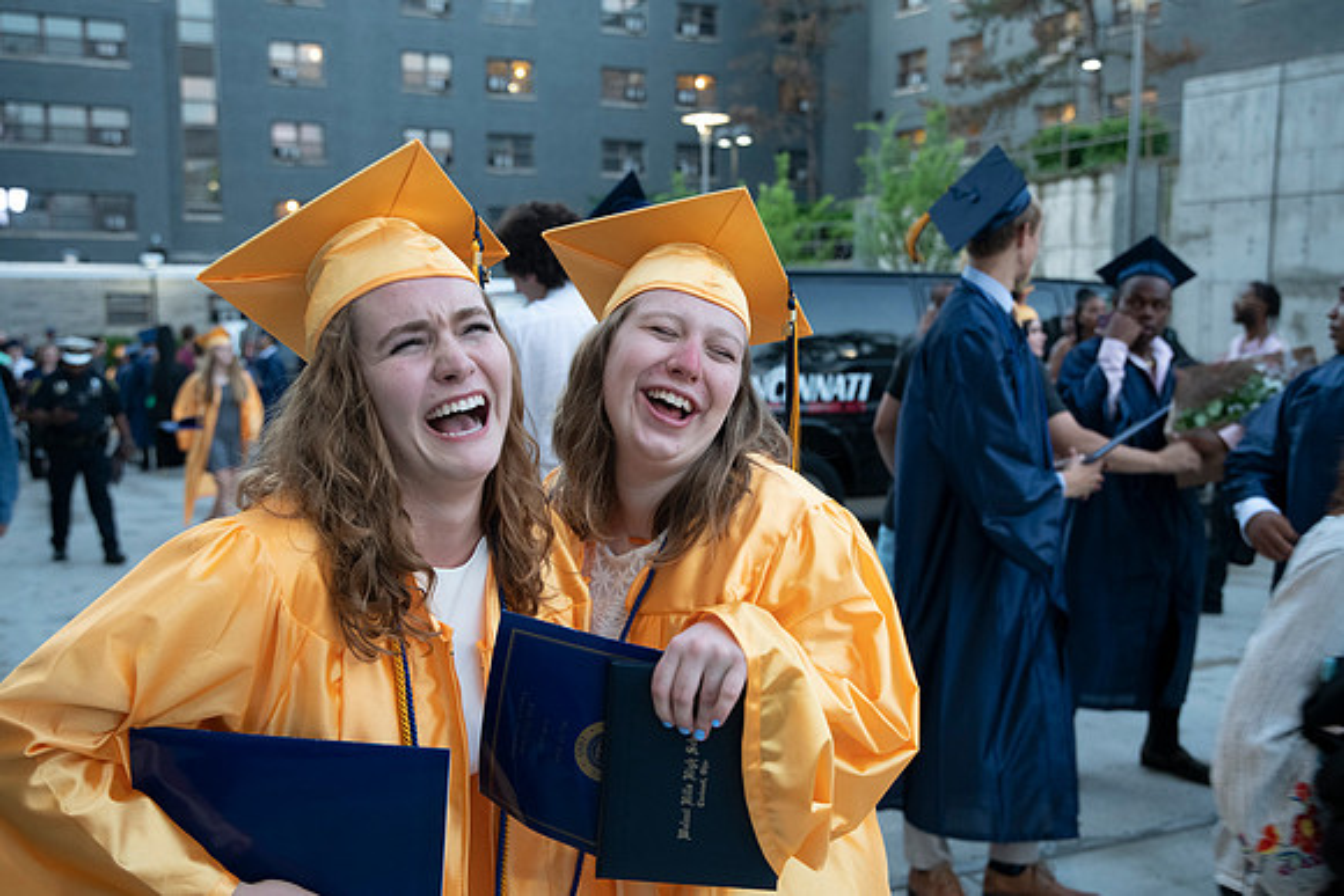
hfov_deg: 50.7
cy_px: 448
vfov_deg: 35.1
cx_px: 672
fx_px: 1419
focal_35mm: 38
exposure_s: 1/100
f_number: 4
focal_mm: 38
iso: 2000
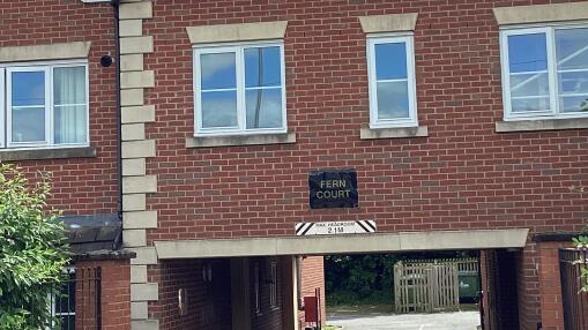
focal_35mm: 68
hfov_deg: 31.0
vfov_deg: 17.7
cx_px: 305
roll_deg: +2.4
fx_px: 1060
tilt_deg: +5.1
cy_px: 138
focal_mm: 3.3
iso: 25
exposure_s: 1/791
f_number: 2.4
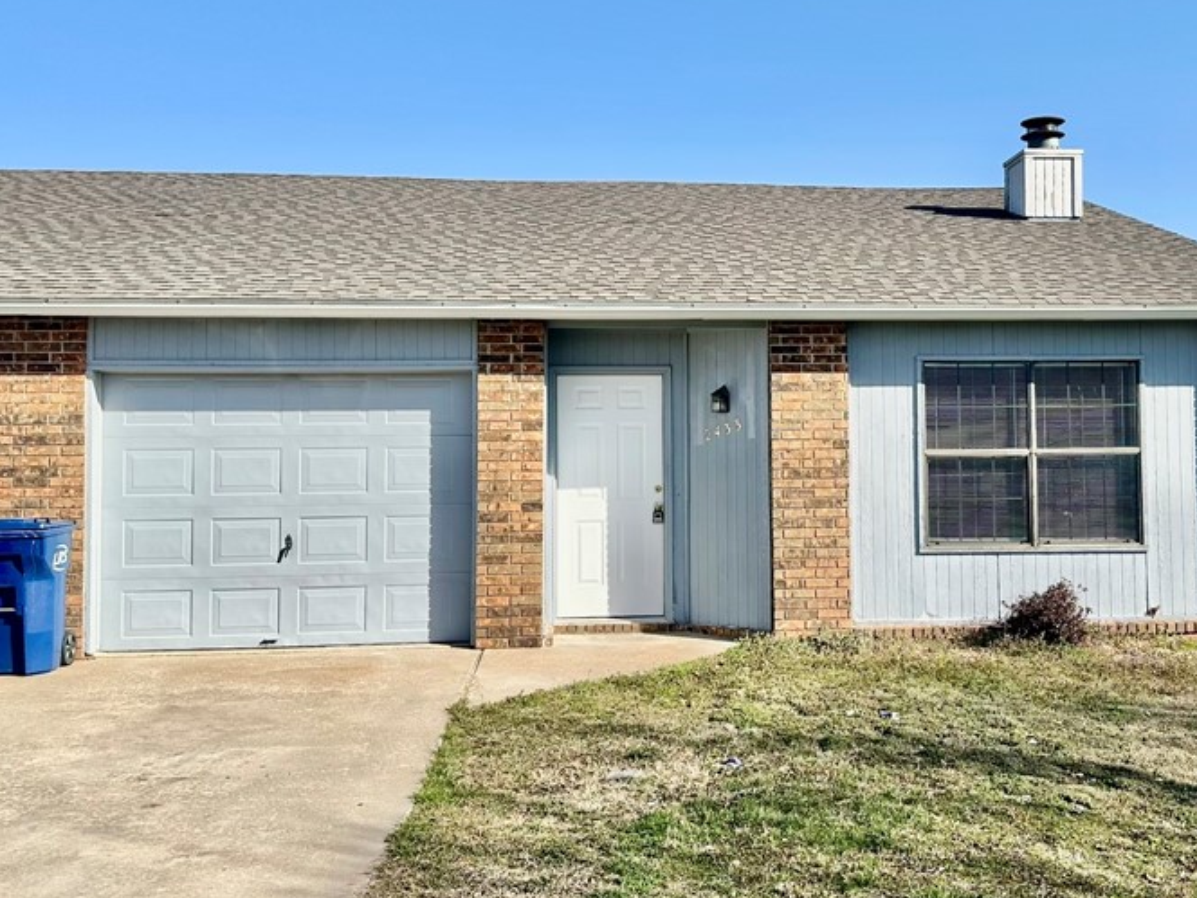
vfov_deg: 38.6
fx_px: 1279
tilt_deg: +3.1
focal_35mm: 37
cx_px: 714
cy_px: 395
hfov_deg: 49.8
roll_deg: +0.7
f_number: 1.78
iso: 80
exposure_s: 1/4016
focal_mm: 6.86
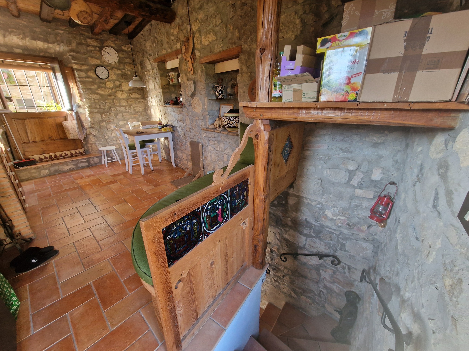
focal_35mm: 13
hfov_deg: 106.2
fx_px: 176
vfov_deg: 89.9
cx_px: 234
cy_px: 176
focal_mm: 2.2
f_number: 2.2
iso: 320
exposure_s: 1/50
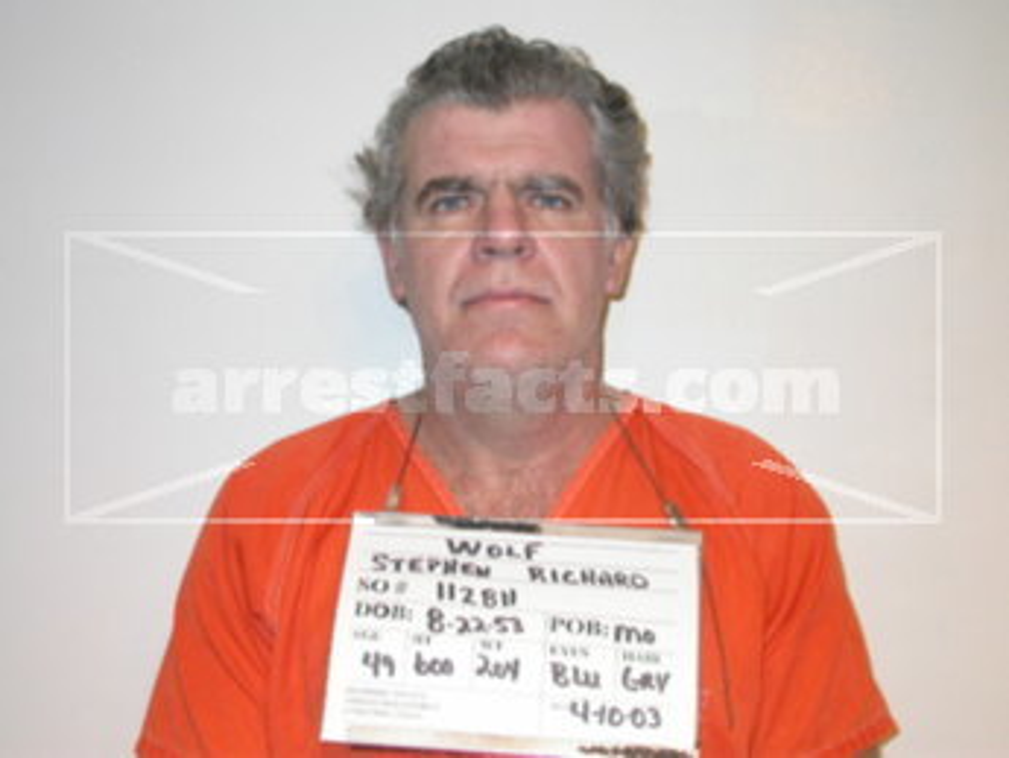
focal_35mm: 61
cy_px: 379
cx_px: 504
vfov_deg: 24.0
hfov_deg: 31.7
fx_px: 1779
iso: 100
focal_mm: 12.7
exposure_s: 1/60.3
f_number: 3.1
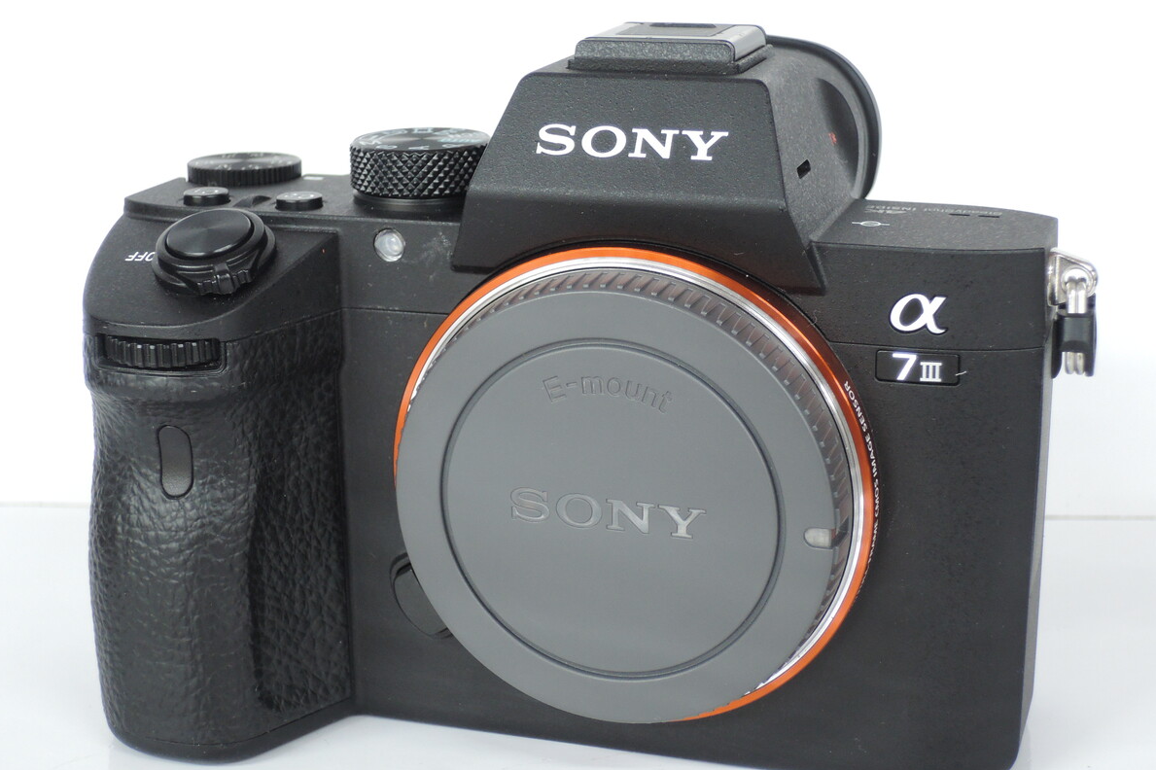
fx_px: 2022
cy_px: 377
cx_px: 575
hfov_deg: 31.9
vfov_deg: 21.6
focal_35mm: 63
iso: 400
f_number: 3.7
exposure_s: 1/20
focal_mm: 12.8
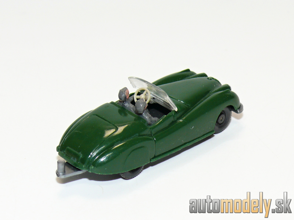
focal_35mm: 135
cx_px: 147
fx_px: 1147
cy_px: 110
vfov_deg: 11.0
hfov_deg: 14.6
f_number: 4
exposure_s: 1/30
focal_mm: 16.2
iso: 100
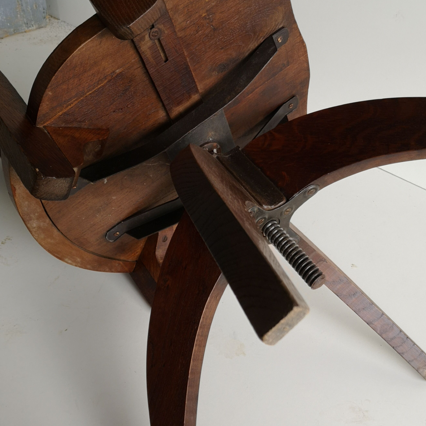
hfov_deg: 46.0
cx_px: 217
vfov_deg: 46.0
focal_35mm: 36
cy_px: 229
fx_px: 501
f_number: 1.8
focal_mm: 3.95
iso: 100
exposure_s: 1/120
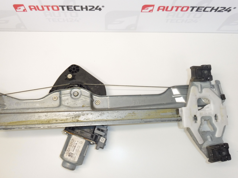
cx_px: 100
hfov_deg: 59.6
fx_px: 206
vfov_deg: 46.7
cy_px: 101
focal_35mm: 30
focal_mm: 4.3
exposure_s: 1/80
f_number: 3.5
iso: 200
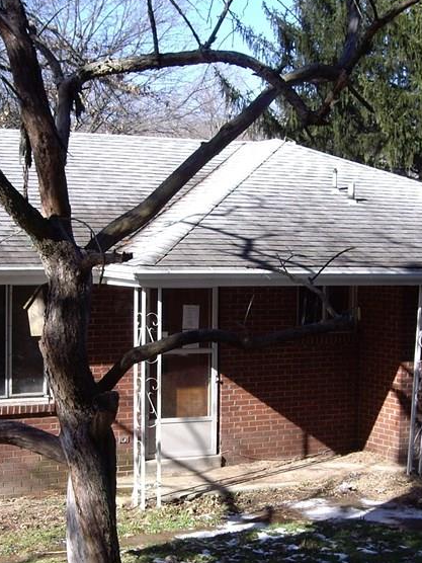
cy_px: 325
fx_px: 1138
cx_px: 204
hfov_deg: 21.0
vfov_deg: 27.7
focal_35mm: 70
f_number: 4.3
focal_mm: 6.2
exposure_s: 1/200
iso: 64
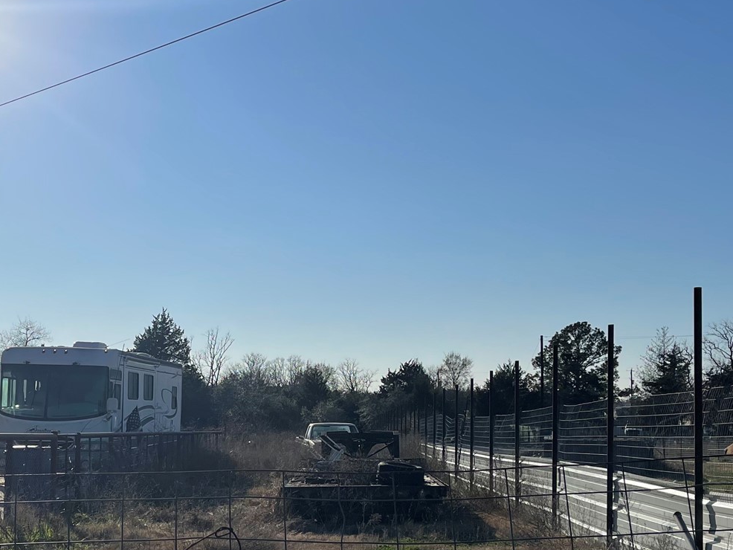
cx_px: 245
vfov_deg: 26.9
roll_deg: -1.5
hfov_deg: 35.2
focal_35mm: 54
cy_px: 370
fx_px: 1144
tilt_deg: +1.9
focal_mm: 5.1
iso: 40
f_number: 1.6
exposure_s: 1/13514
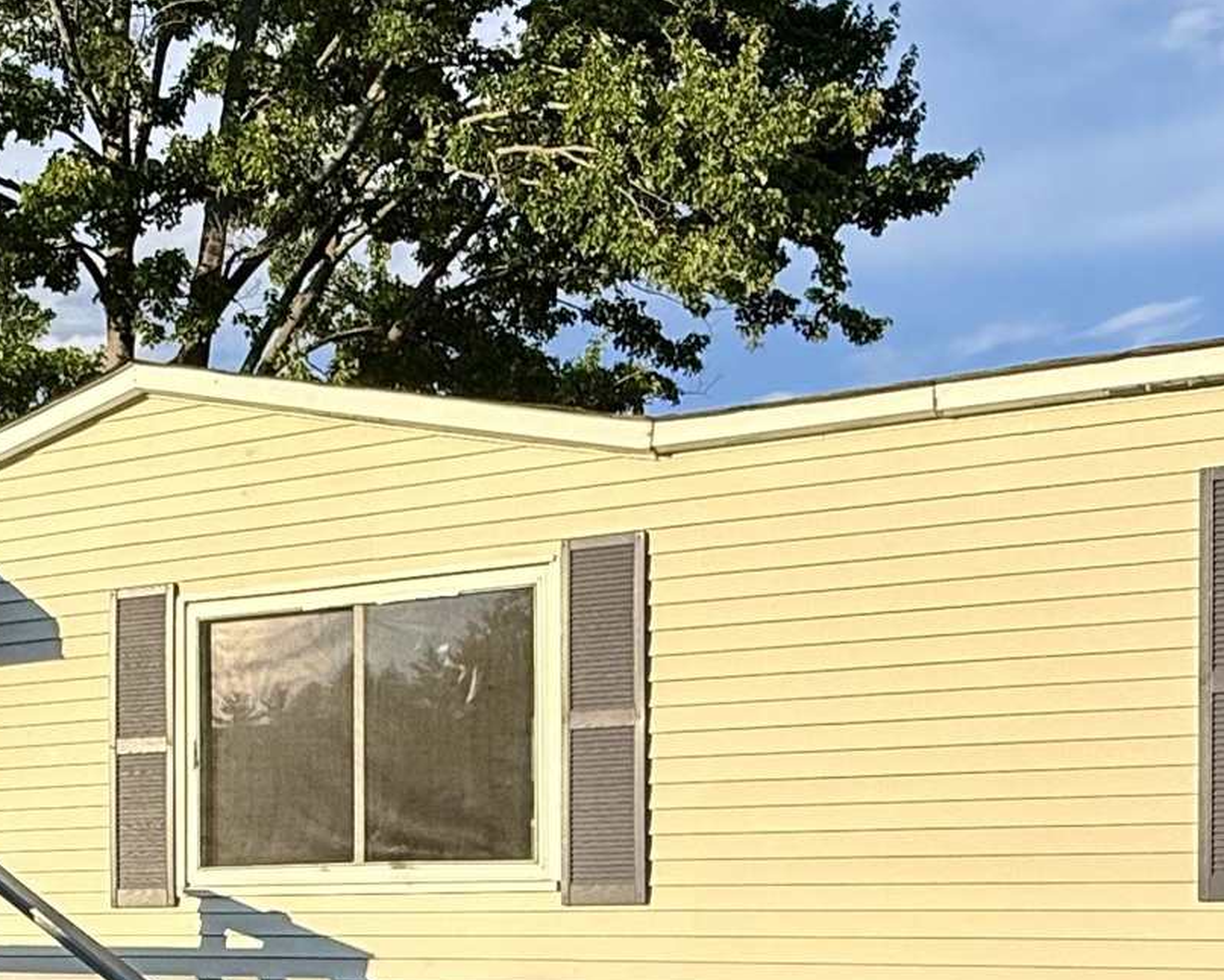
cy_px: 939
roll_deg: -0.3
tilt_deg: +1.6
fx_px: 1884
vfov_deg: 27.7
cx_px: 221
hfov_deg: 34.7
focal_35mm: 52
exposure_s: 1/1399
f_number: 2.2
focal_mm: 2.22
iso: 50
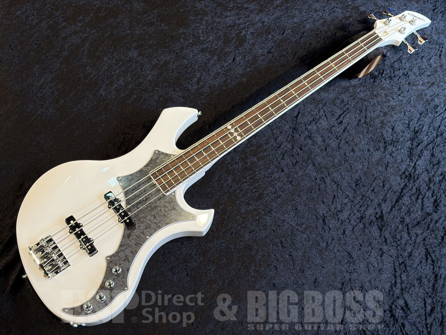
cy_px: 168
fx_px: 670
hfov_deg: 36.8
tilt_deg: -65.2
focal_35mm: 52
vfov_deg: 28.0
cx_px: 223
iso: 50
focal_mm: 5.96
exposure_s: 1/60
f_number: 1.6
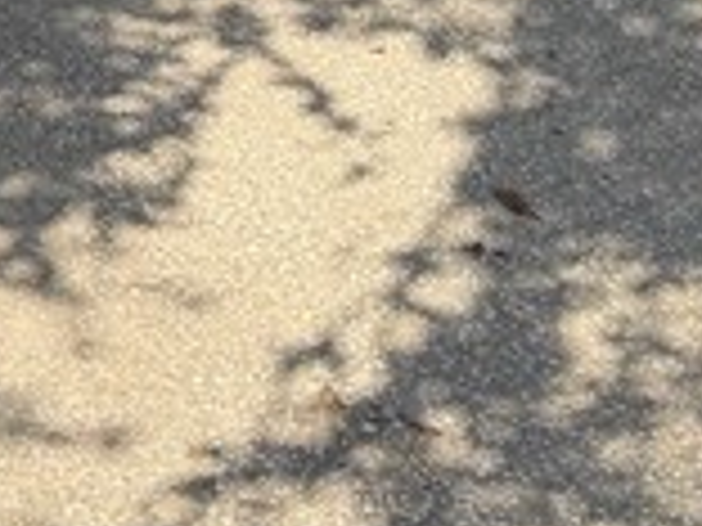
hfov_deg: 11.6
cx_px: -567
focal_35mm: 158
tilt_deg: -4.3
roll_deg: -1.0
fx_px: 3204
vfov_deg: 8.6
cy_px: -710
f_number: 1.78
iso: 80
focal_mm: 6.76
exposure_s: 1/4405
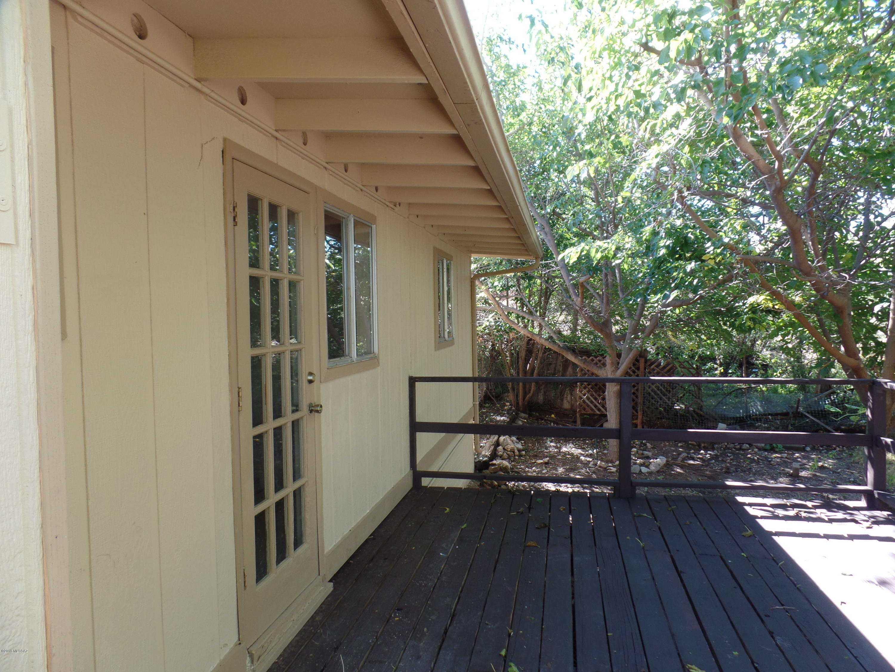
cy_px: 336
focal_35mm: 23
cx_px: 448
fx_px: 595
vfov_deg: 58.9
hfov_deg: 73.9
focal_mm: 4.1
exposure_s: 1/60
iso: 80
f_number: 3.2
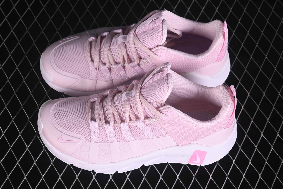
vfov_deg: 18.2
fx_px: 590
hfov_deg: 27.0
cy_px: 94
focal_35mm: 75
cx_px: 142
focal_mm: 50
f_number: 7.1
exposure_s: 1/80
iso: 160
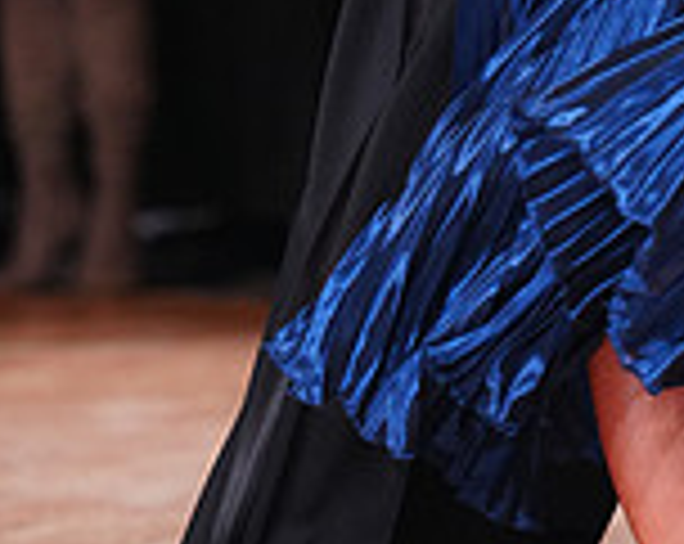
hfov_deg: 3.4
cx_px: 565
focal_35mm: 564
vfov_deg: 2.7
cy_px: -342
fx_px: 11396
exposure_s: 1/400
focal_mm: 157
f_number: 2.8
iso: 1600
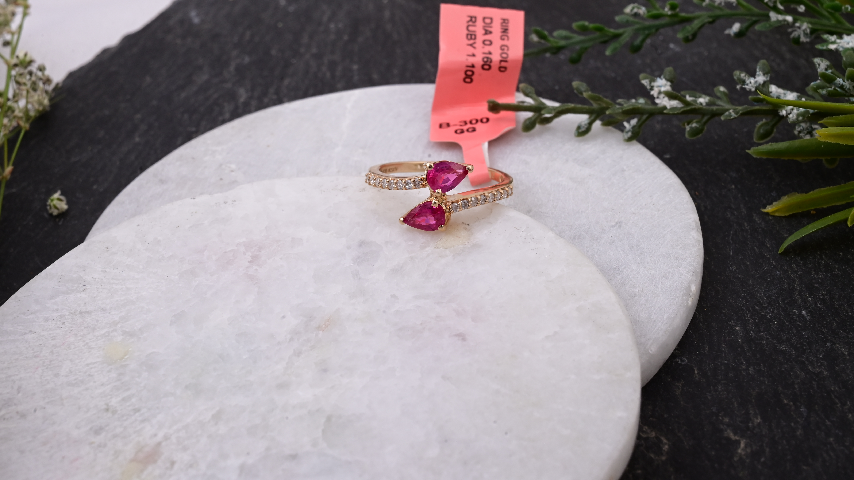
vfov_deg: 15.7
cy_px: 193
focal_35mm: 77
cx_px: 434
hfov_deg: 27.5
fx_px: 1744
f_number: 20
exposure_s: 1/80
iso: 640
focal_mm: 70
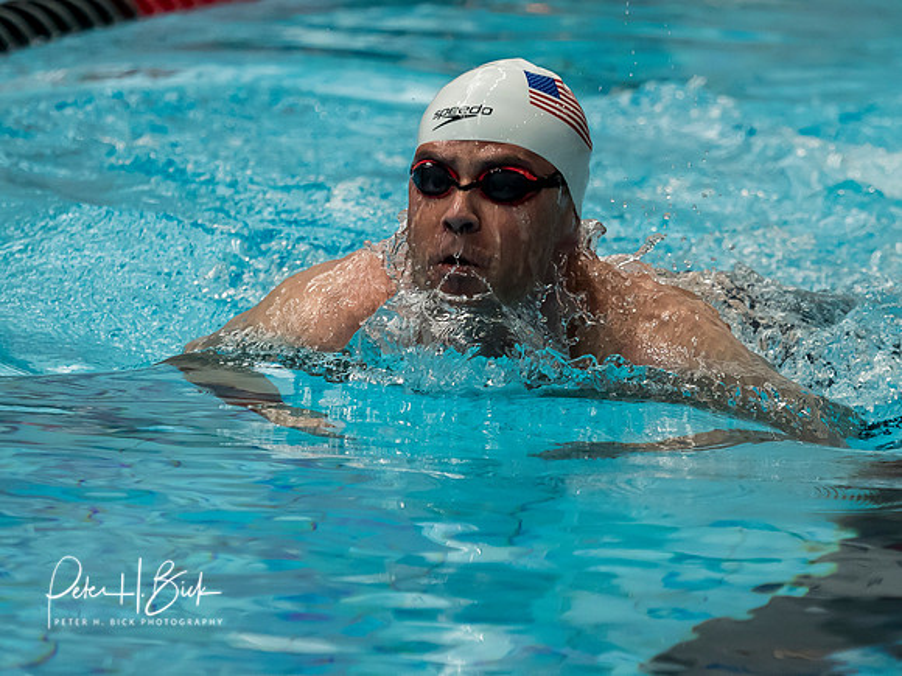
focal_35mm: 358
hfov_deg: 5.5
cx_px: 488
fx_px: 9318
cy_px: 379
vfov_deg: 4.2
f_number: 2.8
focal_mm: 110
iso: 1250
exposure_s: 1/1000
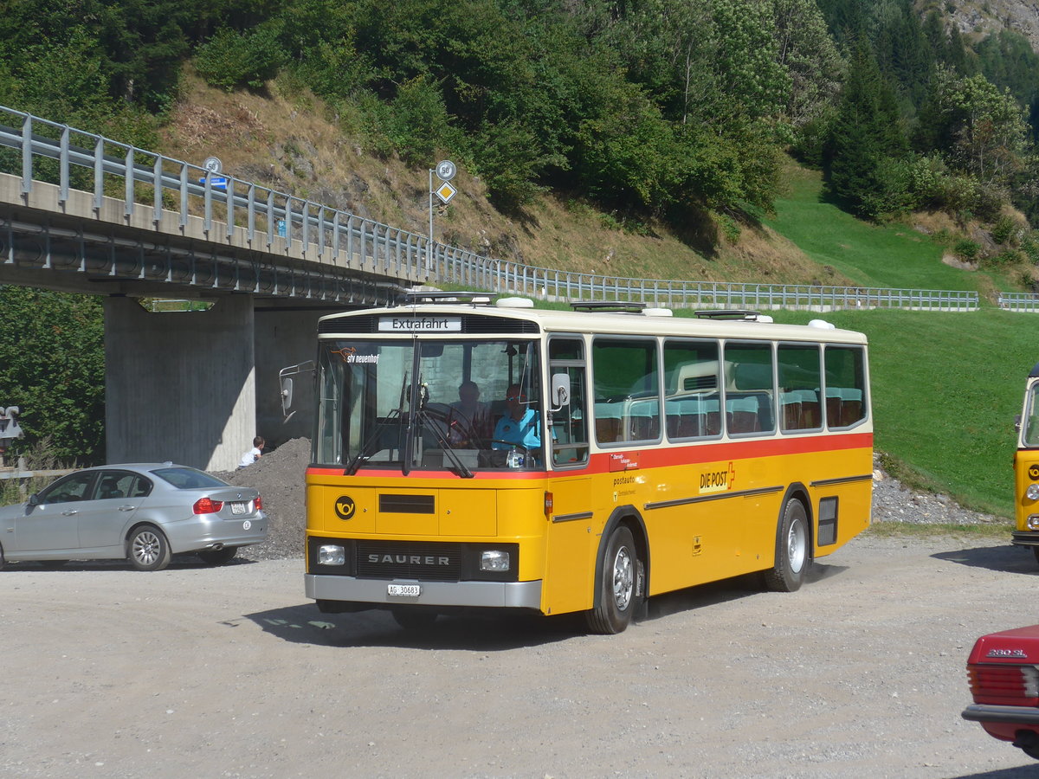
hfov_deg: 22.8
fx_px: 2581
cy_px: 390
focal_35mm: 86
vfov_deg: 17.2
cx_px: 520
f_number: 4.5
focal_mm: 17
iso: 80
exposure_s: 1/640
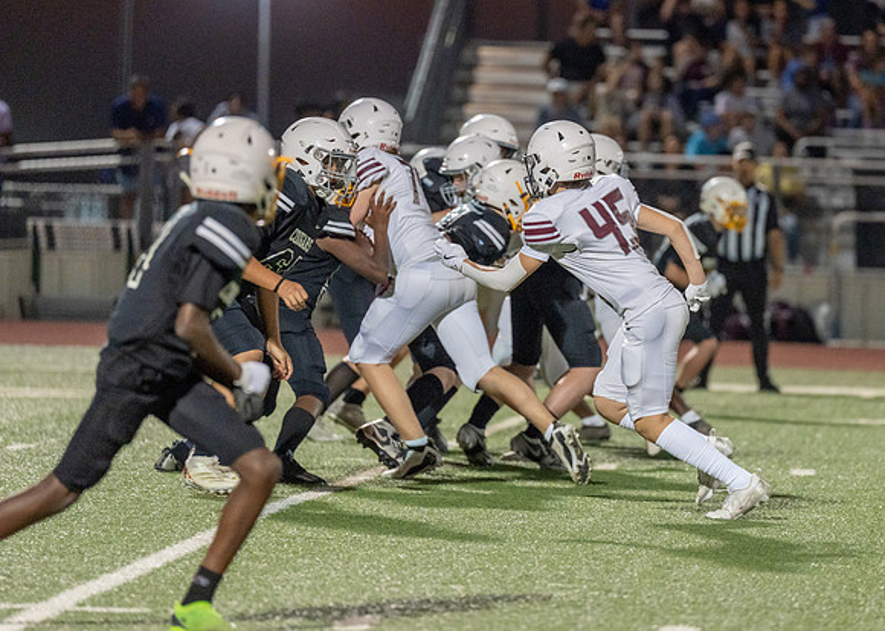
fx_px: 6992
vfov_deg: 5.2
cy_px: 274
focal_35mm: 278
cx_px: 612
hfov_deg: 7.2
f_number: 2.8
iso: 2000
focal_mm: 200
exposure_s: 1/1000
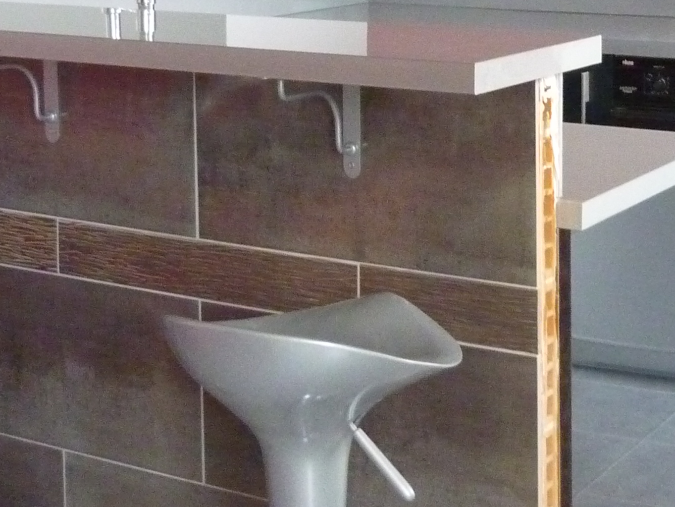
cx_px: 425
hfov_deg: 24.6
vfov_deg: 17.8
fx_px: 1541
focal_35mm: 79
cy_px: -93
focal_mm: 5.5
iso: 800
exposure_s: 1/60
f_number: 2.8
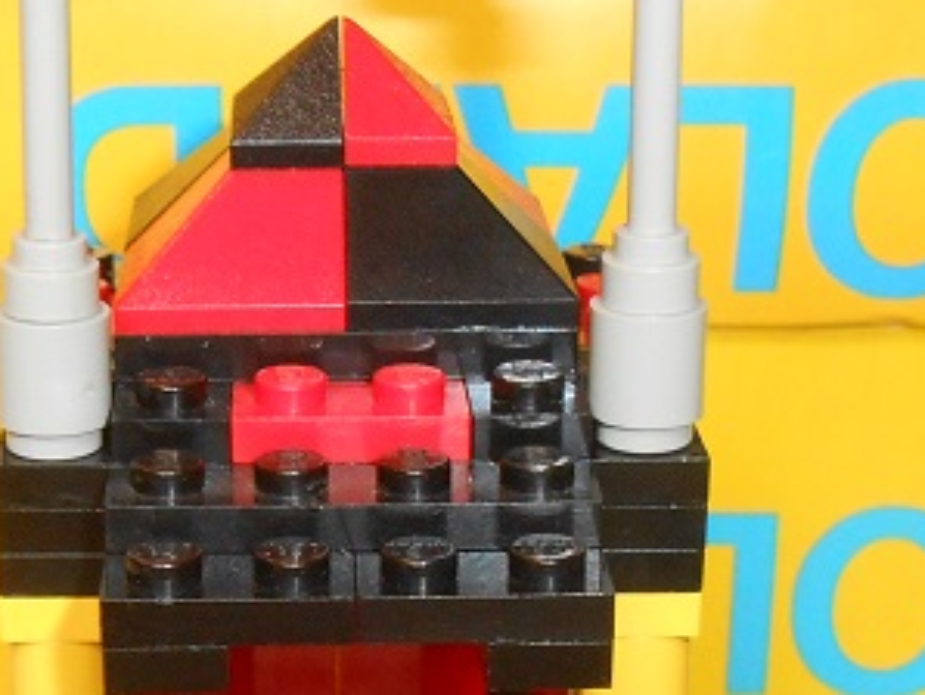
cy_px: 645
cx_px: 292
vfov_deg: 14.4
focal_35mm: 102
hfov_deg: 19.2
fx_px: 2728
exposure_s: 1/10
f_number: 4.2
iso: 400
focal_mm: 6.8
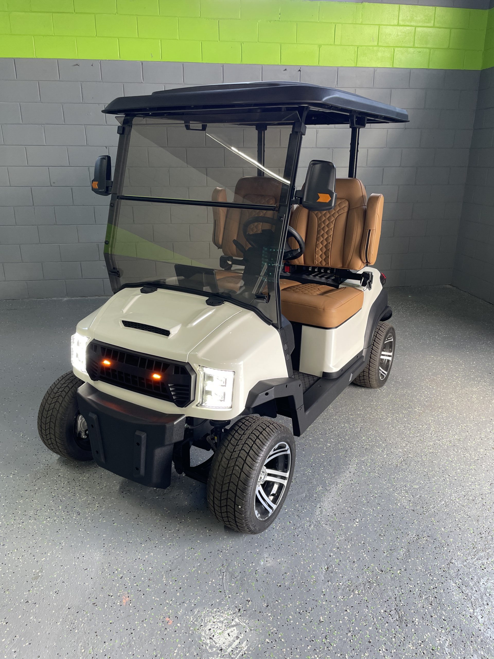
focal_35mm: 26
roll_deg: +0.8
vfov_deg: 67.3
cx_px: 247
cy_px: 330
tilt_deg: -16.9
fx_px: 495
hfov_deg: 53.1
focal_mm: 4.2
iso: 80
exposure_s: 1/60
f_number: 1.6
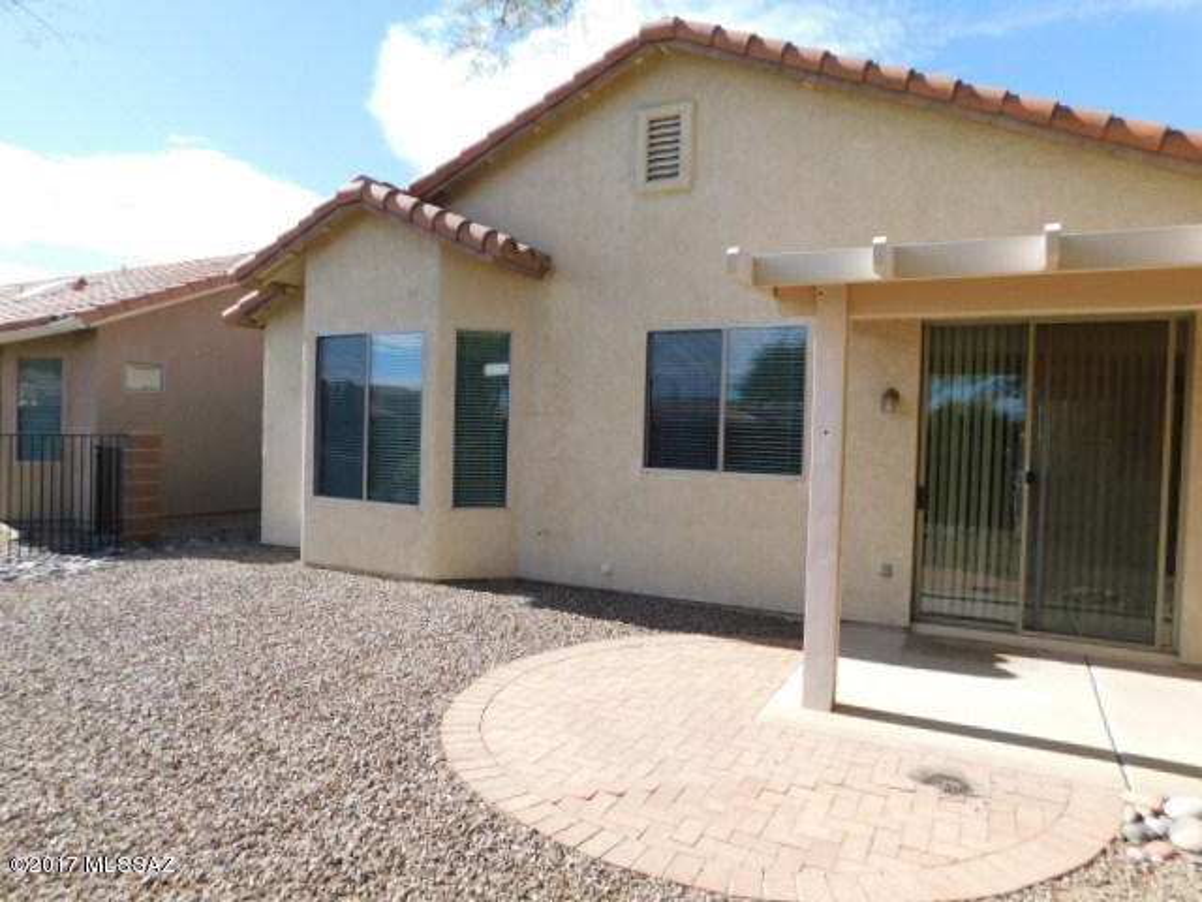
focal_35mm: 23
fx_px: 799
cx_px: 601
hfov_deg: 73.9
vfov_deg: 58.9
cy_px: 451
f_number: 3
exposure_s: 1/1000
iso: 125
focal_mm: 4
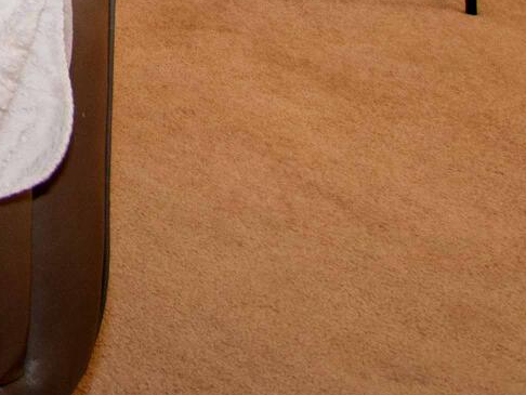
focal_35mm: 89
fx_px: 1353
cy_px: -603
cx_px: -619
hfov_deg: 15.7
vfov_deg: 12.4
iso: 100
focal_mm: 10
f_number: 3.5
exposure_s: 1/10
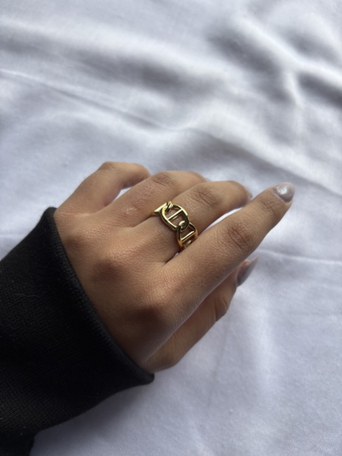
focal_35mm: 26
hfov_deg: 53.1
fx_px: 342
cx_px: 171
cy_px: 228
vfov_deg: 67.3
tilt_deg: -70.6
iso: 50
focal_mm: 5.96
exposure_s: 1/350
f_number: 1.6
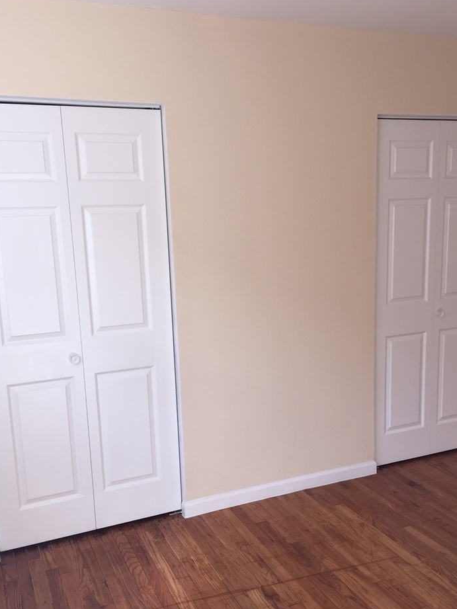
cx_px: 233
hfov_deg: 41.8
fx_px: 598
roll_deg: +2.6
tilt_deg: -10.8
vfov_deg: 53.8
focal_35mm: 34
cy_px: 339
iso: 32
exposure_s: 1/60
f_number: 2.2
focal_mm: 4.15
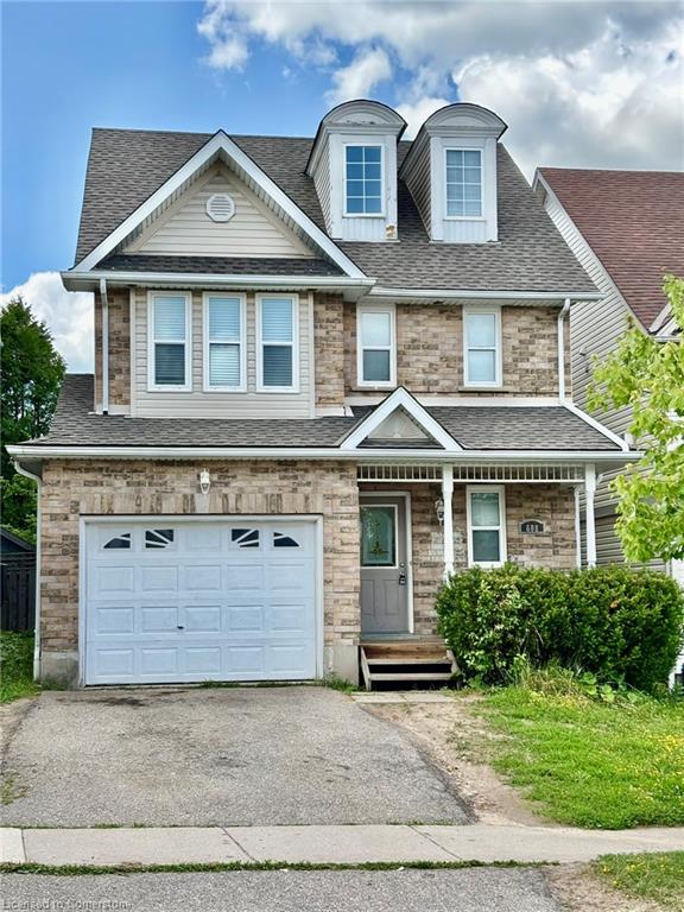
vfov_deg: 36.8
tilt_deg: +5.1
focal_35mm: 52
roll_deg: +0.0
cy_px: 456
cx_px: 342
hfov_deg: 28.0
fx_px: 1370
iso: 32
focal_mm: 5.96
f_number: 1.6
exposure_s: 1/910
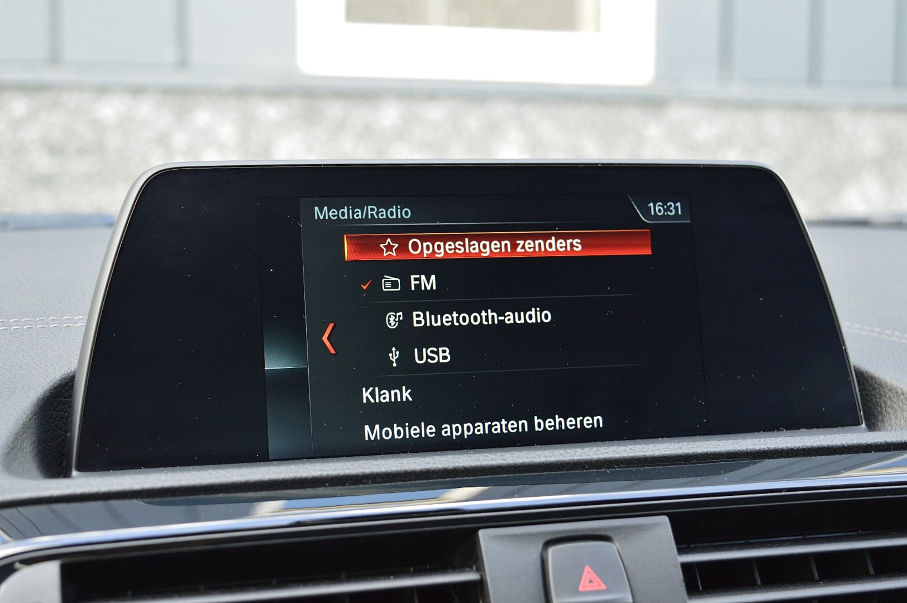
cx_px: 454
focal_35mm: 57
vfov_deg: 23.7
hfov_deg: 35.1
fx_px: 1435
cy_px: 302
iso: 800
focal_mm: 38
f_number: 6.3
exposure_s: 1/60
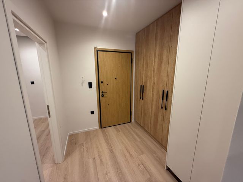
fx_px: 98
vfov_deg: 85.7
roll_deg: +0.2
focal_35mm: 14
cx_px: 122
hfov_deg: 102.1
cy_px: 91
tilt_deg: -10.6
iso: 200
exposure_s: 1/50
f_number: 2.2
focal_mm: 2.22
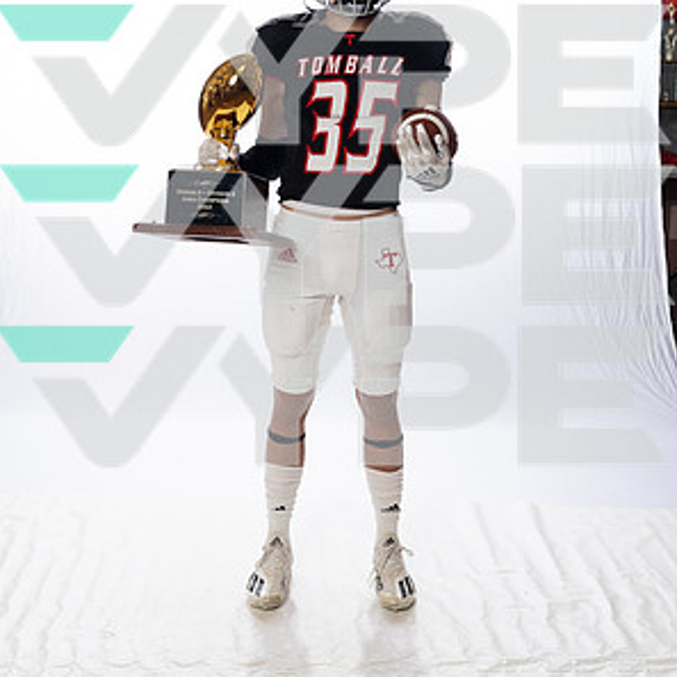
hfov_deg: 31.6
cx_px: 337
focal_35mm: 54
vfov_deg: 31.4
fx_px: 1195
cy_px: 237
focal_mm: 42
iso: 400
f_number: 4
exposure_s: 1/250
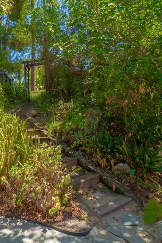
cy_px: 119
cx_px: 56
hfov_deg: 52.3
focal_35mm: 24
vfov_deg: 73.7
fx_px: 162
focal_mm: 10
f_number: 7.1
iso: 100
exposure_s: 1/160
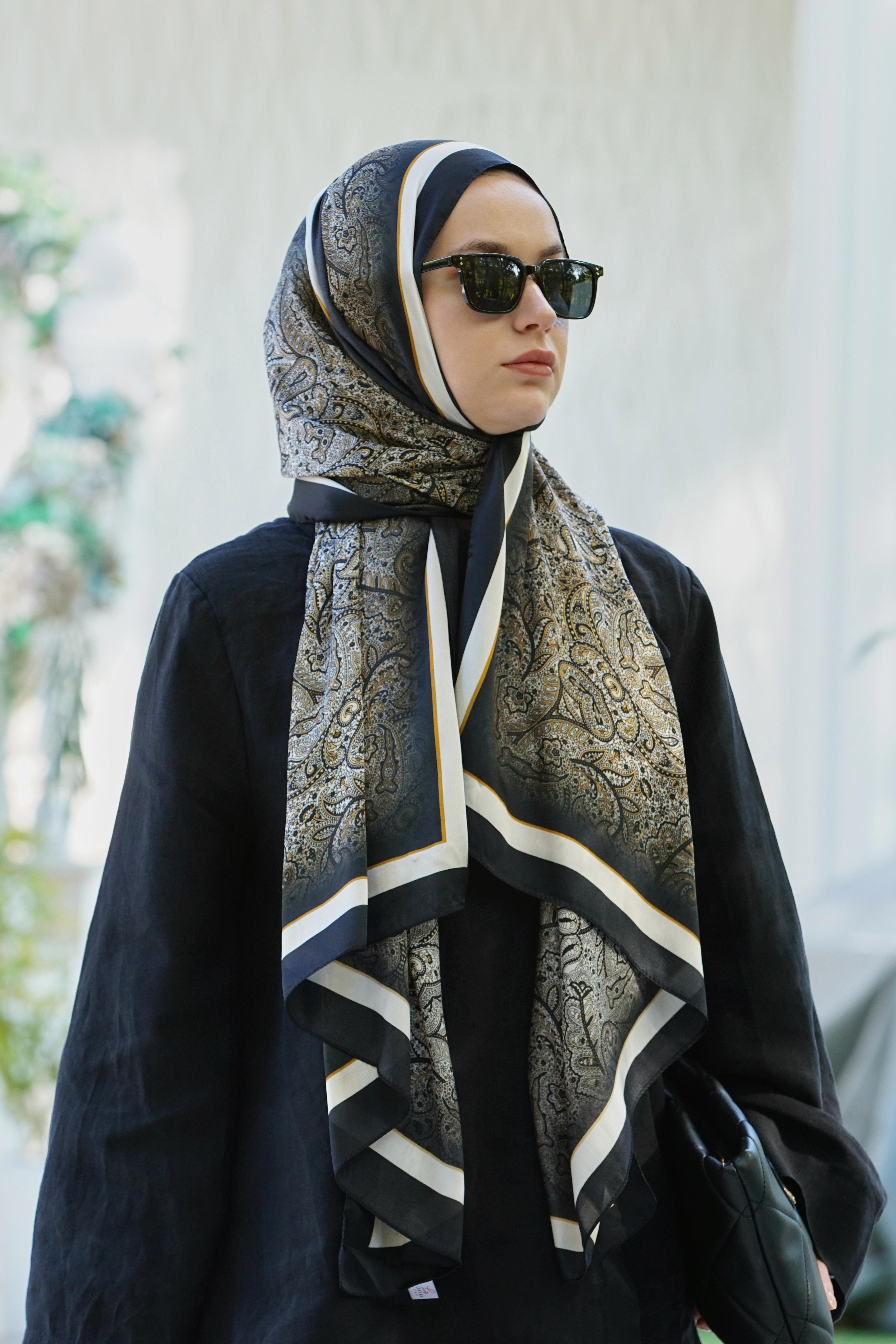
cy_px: 672
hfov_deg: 10.6
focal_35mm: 130
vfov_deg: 15.8
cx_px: 448
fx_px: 4851
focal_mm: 130
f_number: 5.6
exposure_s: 1/125
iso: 500
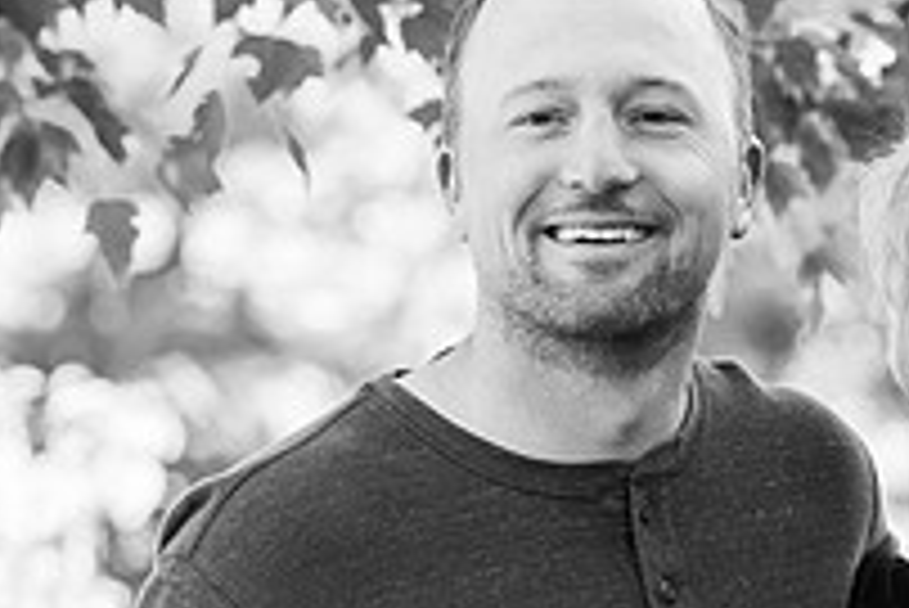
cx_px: 801
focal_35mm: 419
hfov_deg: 4.9
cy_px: 511
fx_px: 10587
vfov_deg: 3.3
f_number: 5.6
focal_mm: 146
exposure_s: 1/250
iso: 1000
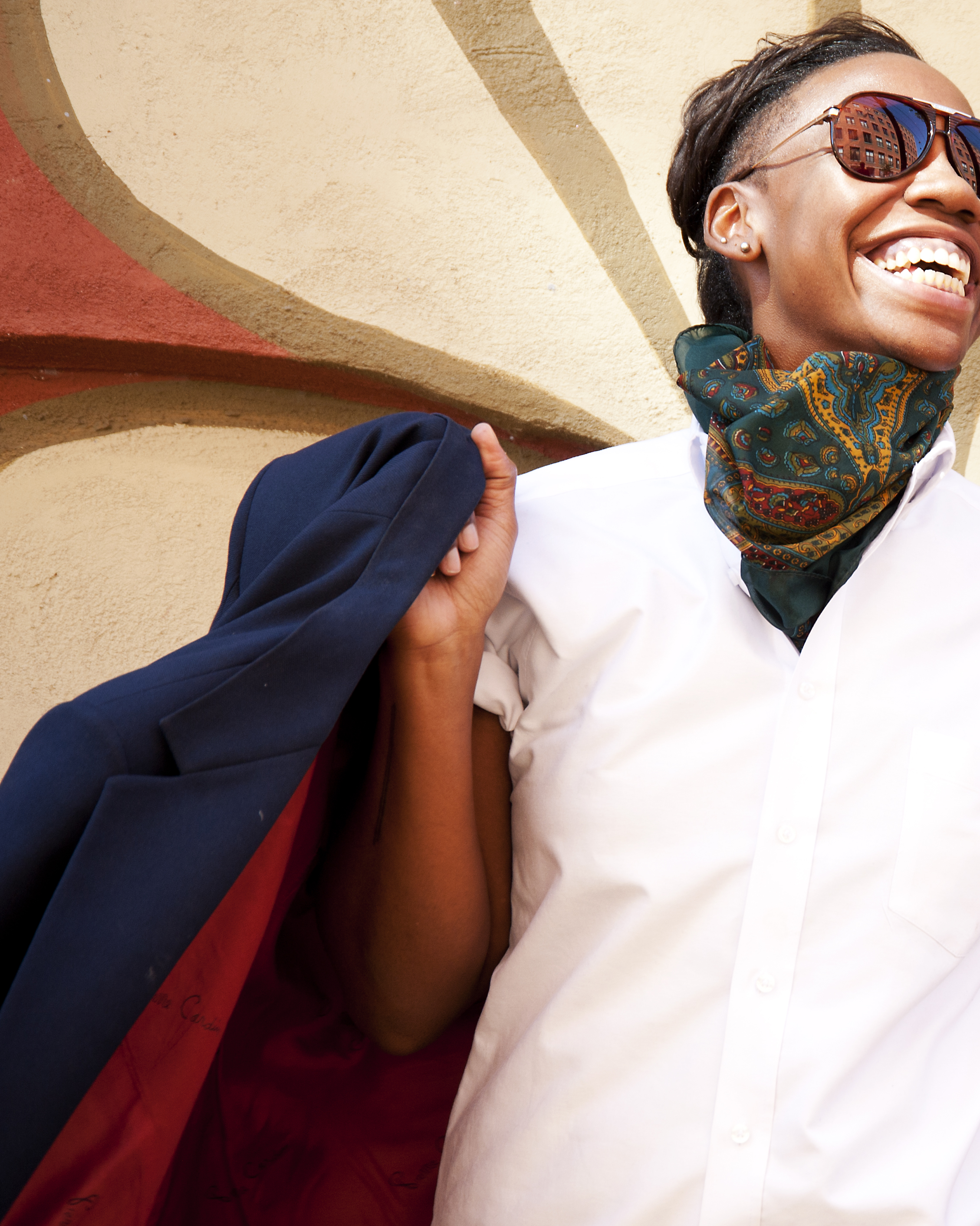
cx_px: 911
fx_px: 3590
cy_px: 613
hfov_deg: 15.3
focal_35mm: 99
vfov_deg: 19.4
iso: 400
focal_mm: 70
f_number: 6.3
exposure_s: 1/160
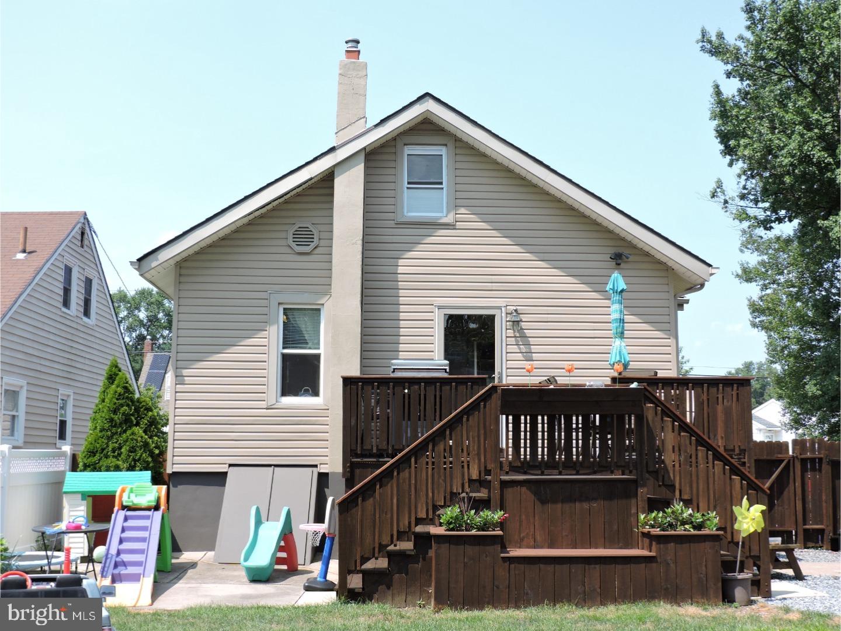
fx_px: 1045
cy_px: 316
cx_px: 420
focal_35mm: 43
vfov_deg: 33.6
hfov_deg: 43.9
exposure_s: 1/500
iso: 100
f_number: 3.4
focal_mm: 7.7
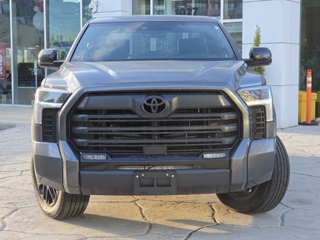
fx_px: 638
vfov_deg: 21.3
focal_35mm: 69
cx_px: 160
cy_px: 120
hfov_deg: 28.2
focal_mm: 7
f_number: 2.4
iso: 40
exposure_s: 1/120
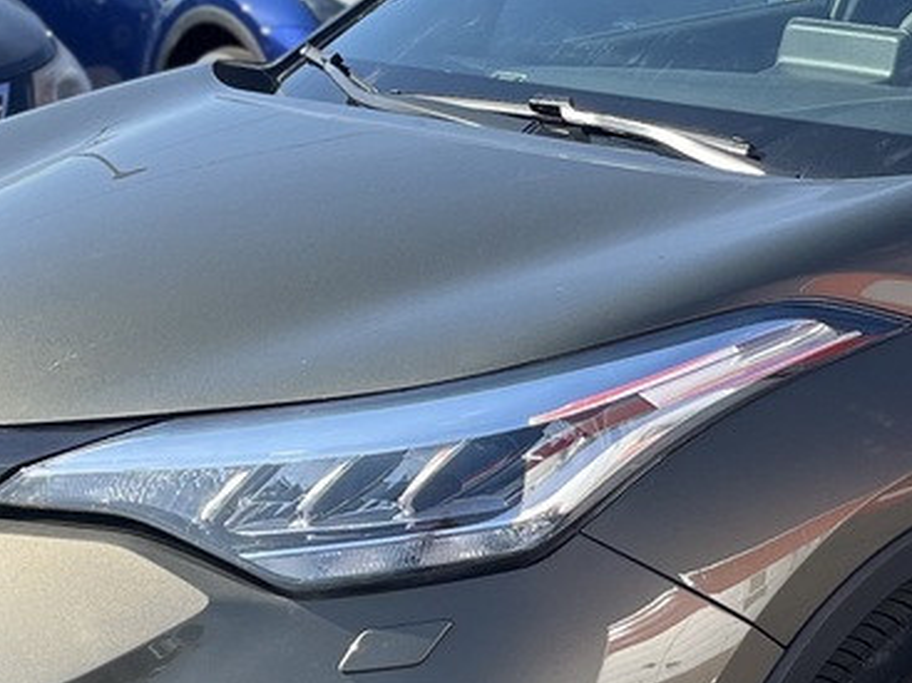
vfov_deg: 14.4
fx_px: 2686
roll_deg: -2.0
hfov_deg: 19.1
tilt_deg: -18.3
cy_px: 604
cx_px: 736
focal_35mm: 102
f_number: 1.6
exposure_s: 1/1695
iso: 50
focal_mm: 5.1
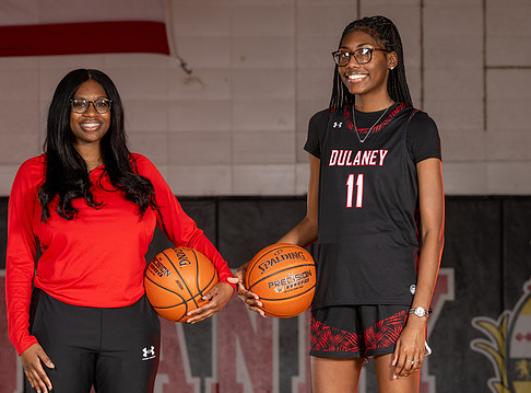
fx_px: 3387
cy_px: 206
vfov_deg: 6.6
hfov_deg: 9.0
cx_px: 315
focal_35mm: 222
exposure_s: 1/125
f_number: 6.3
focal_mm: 135
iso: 80
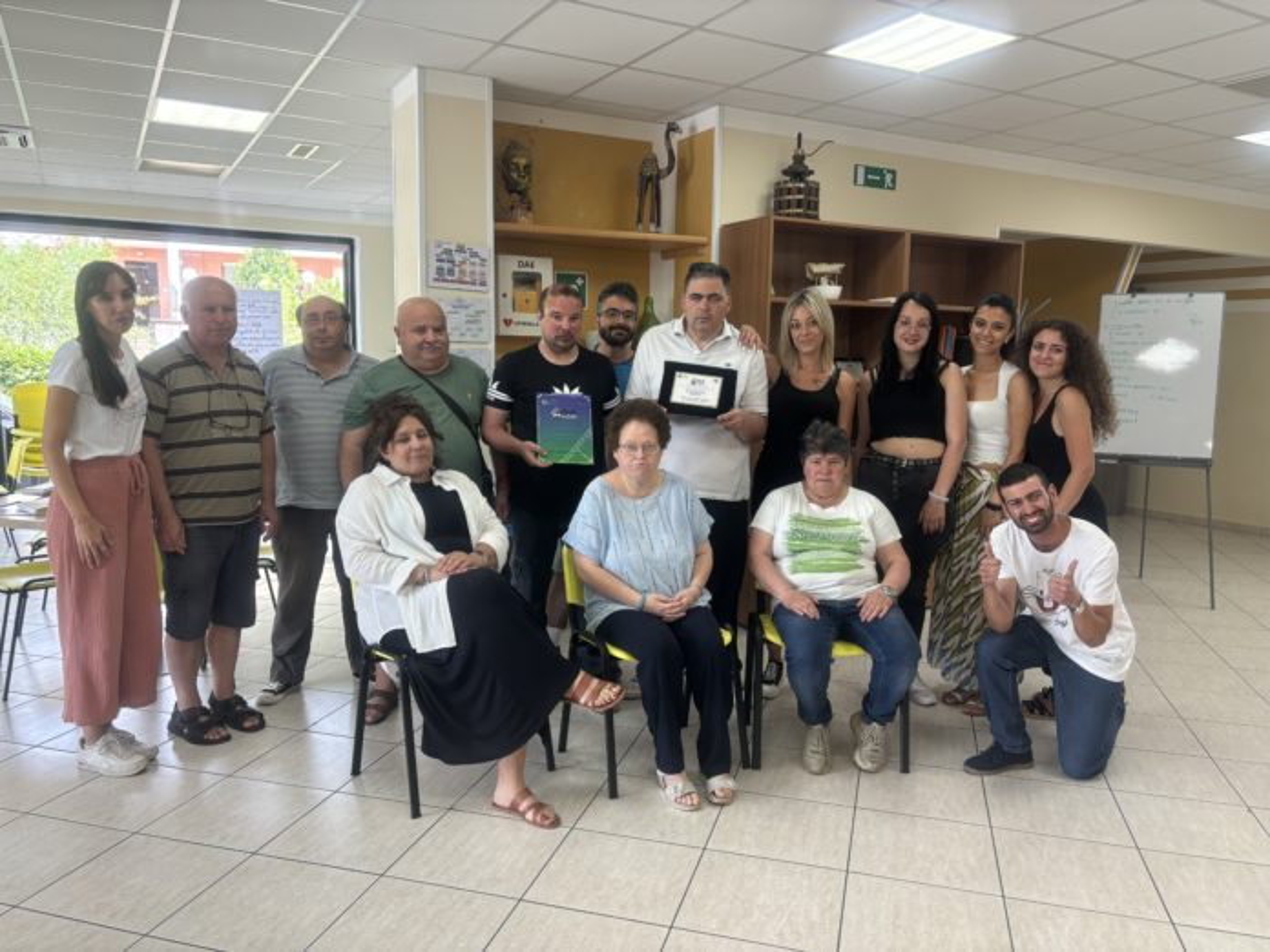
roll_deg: -1.0
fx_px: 954
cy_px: 476
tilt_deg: -8.4
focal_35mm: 26
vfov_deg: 53.1
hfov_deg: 67.3
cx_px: 635
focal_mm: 5.96
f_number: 1.6
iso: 100
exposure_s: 1/100
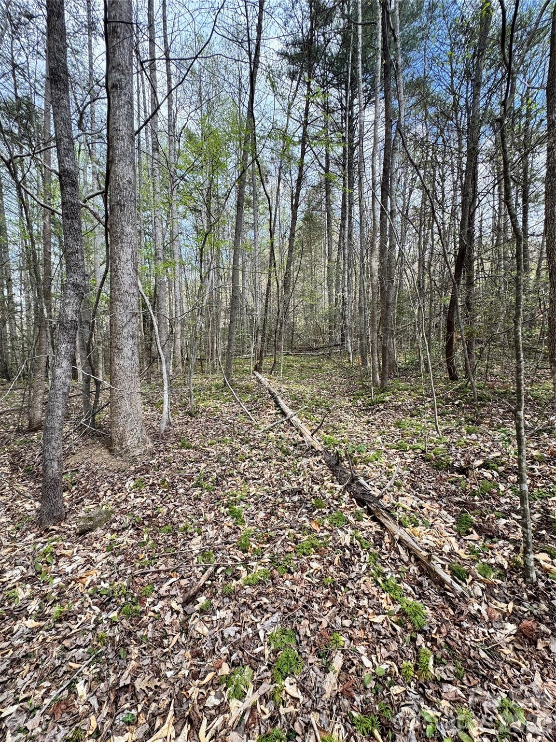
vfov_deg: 102.1
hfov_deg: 85.7
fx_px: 300
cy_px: 371
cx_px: 278
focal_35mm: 14
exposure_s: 1/383
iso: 40
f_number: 2.2
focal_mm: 2.22
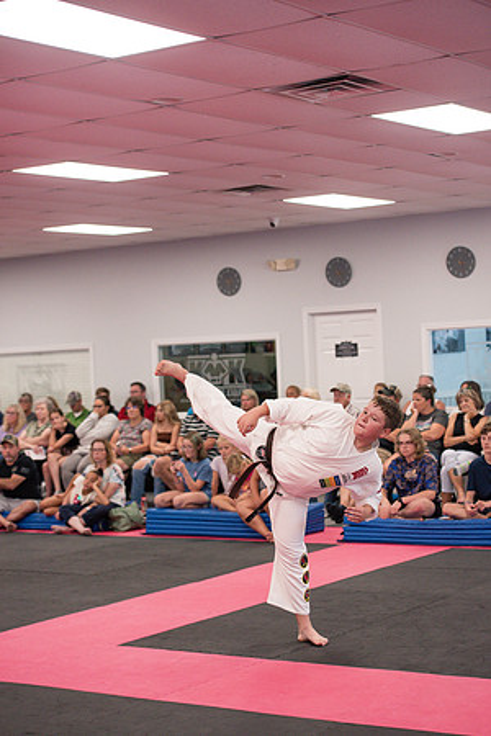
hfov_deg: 19.5
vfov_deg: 28.8
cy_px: 368
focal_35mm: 70
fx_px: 1432
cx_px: 246
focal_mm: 70
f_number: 3.5
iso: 1600
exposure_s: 1/400
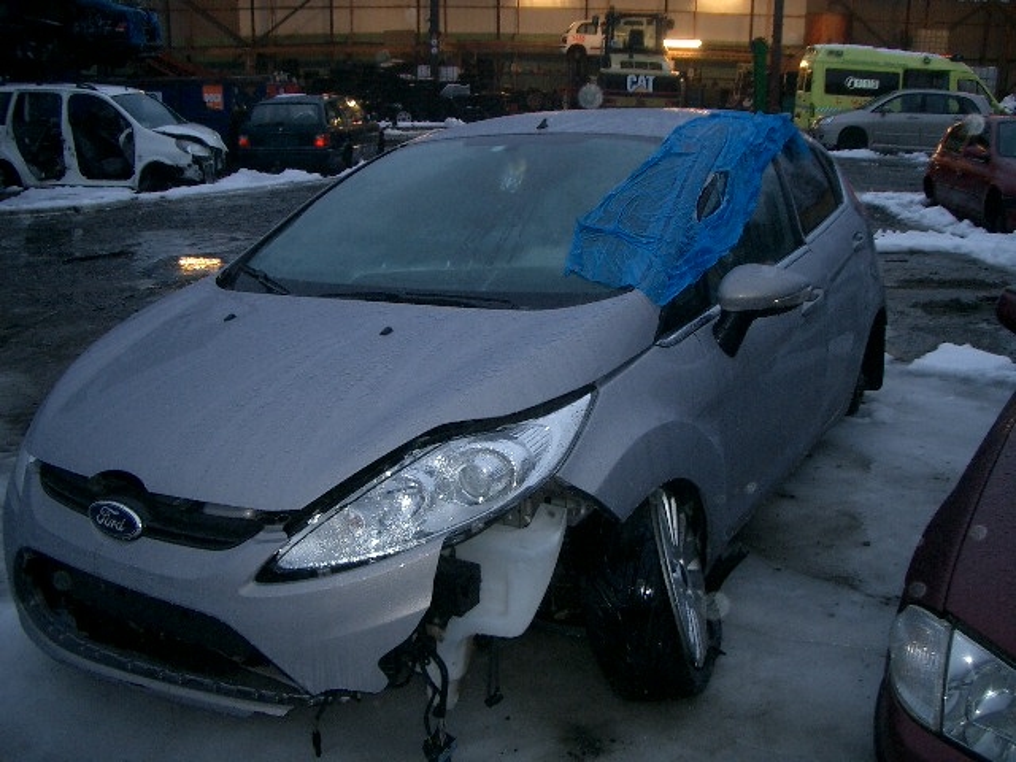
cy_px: 381
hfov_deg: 52.6
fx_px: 1027
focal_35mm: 35
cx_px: 508
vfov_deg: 40.7
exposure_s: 1/40
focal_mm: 5.8
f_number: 2.6
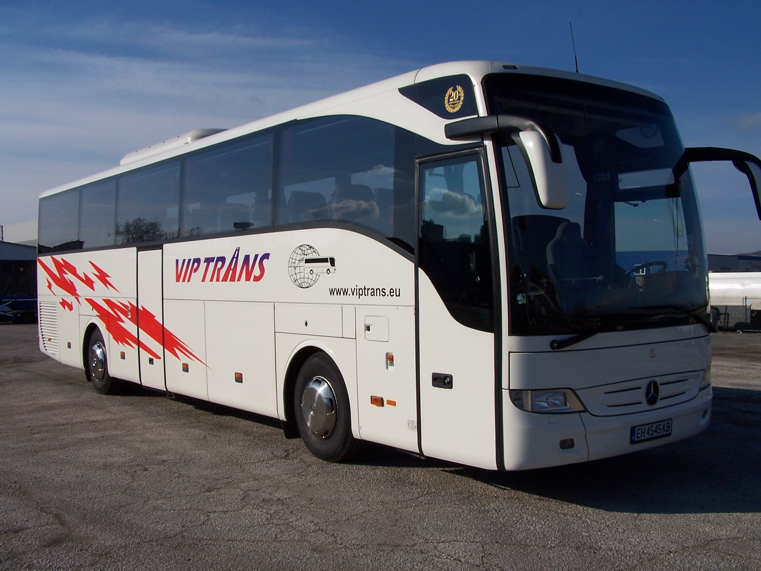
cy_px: 286
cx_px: 380
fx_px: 835
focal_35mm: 38
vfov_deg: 37.7
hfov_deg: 49.0
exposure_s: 1/1000
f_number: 5.6
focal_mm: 6.3
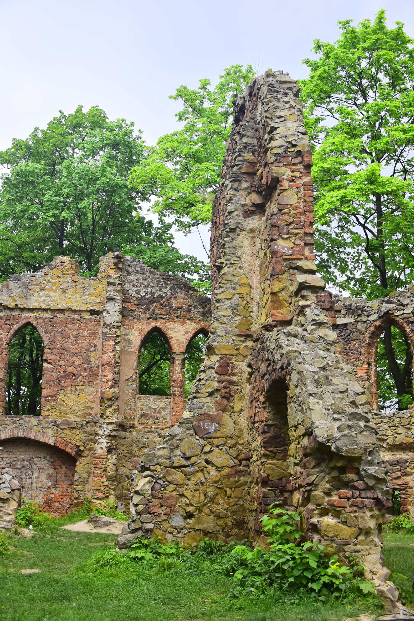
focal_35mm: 45
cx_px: 207
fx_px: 776
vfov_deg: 43.6
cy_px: 310
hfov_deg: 29.9
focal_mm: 30
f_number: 4.5
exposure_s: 1/1000
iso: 400
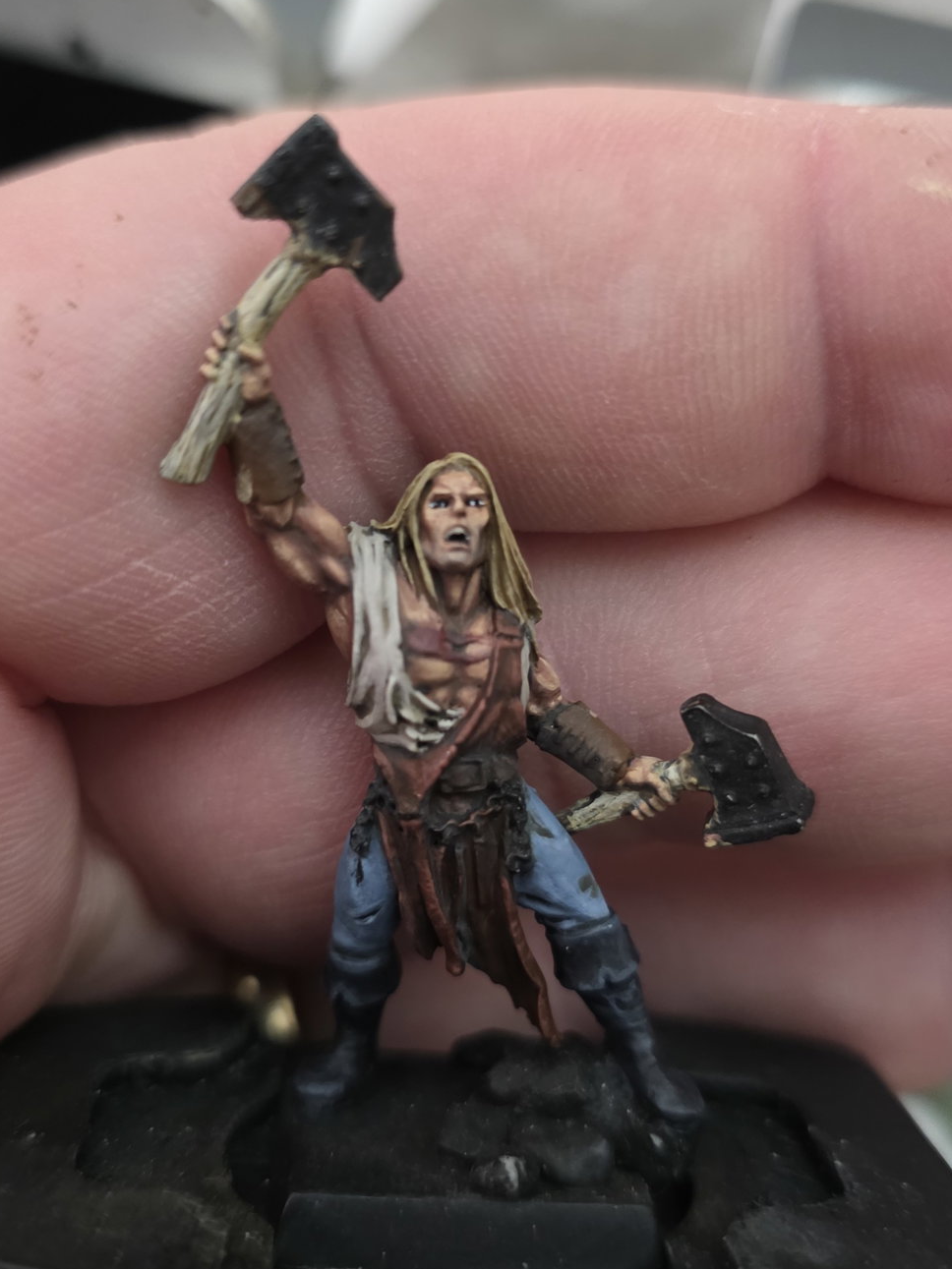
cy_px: 681
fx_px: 1394
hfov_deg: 37.7
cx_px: 466
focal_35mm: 38
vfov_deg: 48.9
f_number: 1.7
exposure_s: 1/51
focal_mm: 6.3
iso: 800
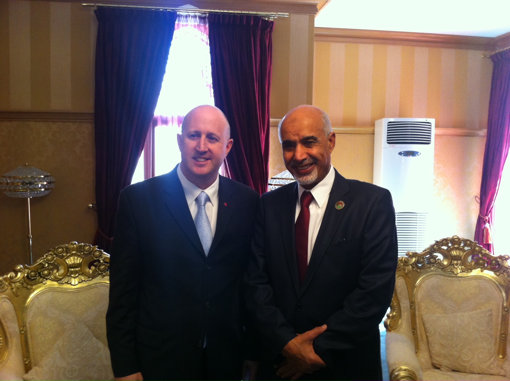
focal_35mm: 35
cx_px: 255
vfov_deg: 40.6
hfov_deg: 52.7
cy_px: 190
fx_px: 515
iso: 160
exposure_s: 1/15
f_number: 2.8
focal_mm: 3.85
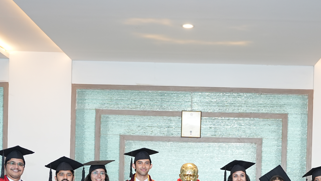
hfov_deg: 28.1
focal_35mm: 75
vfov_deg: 15.5
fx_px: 638
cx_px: 207
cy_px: 220
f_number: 2.8
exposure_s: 1/125
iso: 1000
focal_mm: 31.4
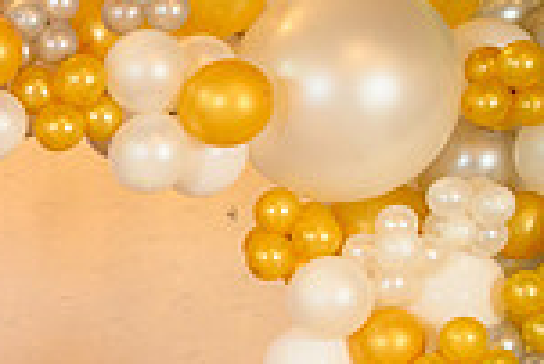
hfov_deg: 13.7
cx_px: -422
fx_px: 2027
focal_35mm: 134
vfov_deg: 10.0
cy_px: 494
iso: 1250
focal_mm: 35
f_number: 3.5
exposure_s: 1/100
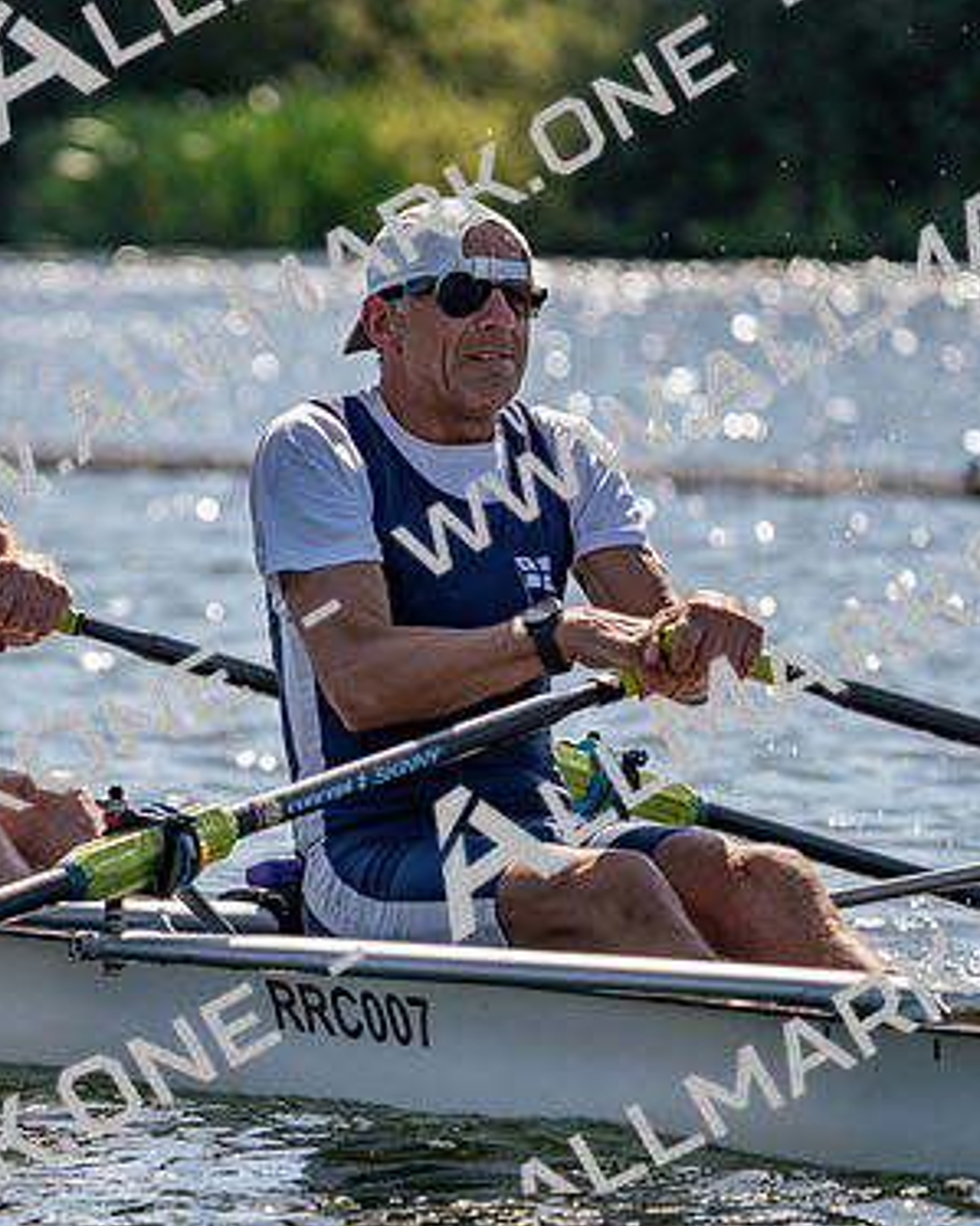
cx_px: 154
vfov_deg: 5.3
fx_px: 13202
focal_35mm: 364
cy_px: 631
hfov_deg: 4.2
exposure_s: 1/2000
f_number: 5.6
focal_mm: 250
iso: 250
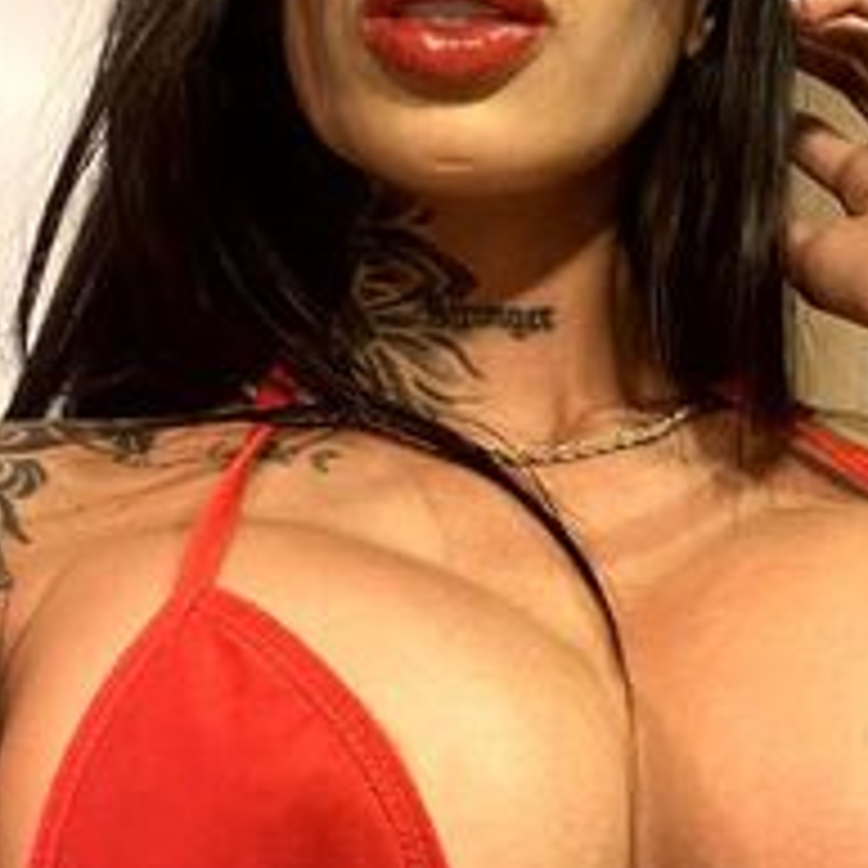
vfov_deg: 26.7
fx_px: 1816
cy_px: 259
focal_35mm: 64
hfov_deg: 26.9
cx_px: 468
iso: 400
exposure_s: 1/40
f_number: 2.2
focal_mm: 2.71
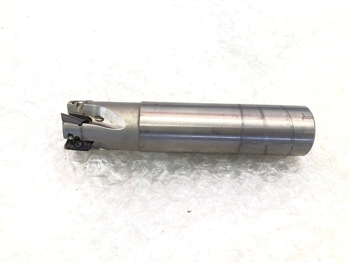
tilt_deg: -60.3
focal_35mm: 28
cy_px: 131
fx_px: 282
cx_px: 174
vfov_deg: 49.7
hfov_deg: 63.4
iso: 40
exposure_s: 1/24
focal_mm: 3.99
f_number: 1.8
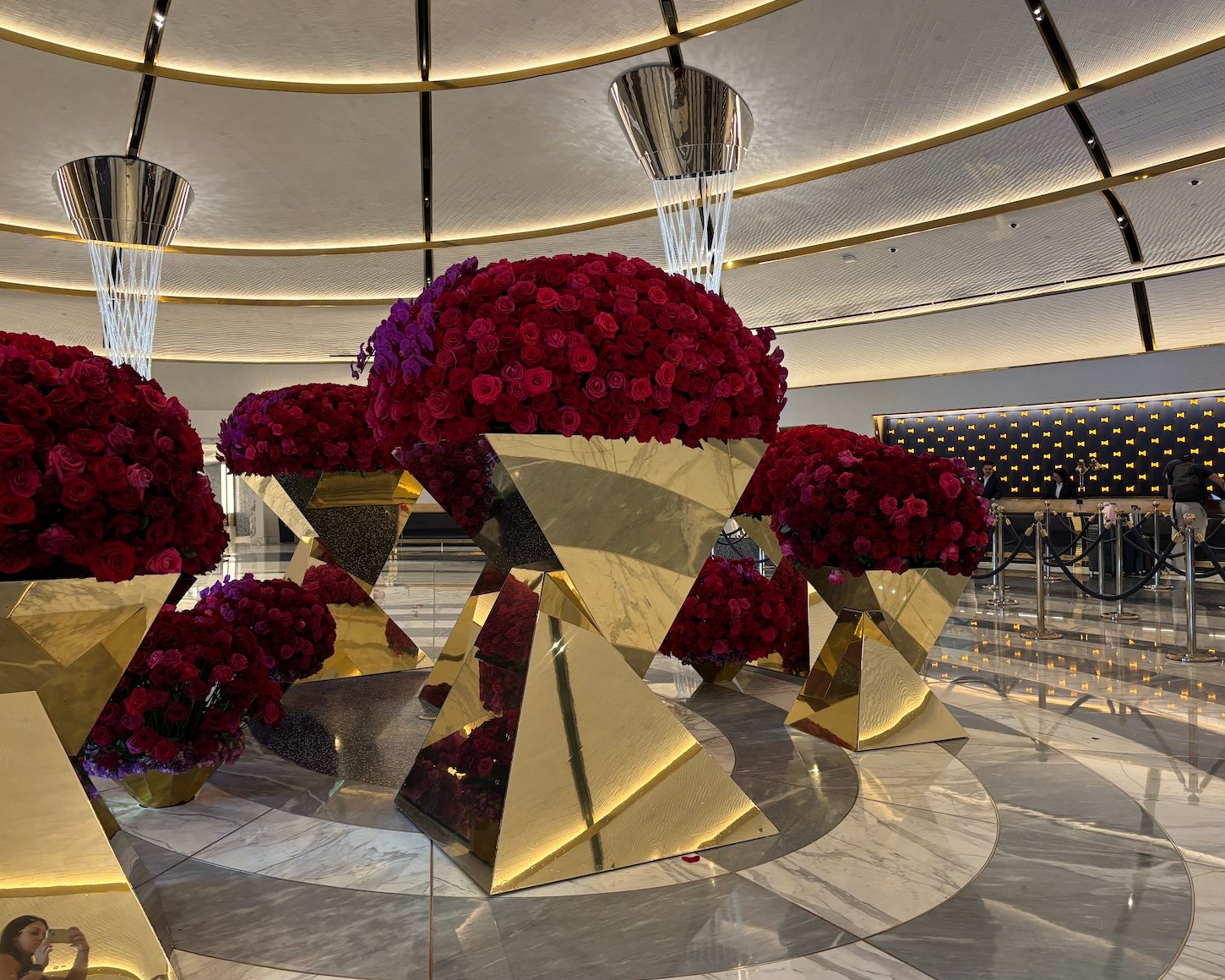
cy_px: 498
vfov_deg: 51.5
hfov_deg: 62.1
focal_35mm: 28
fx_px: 1015
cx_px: 666
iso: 160
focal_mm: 5.96
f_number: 1.6
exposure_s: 1/60
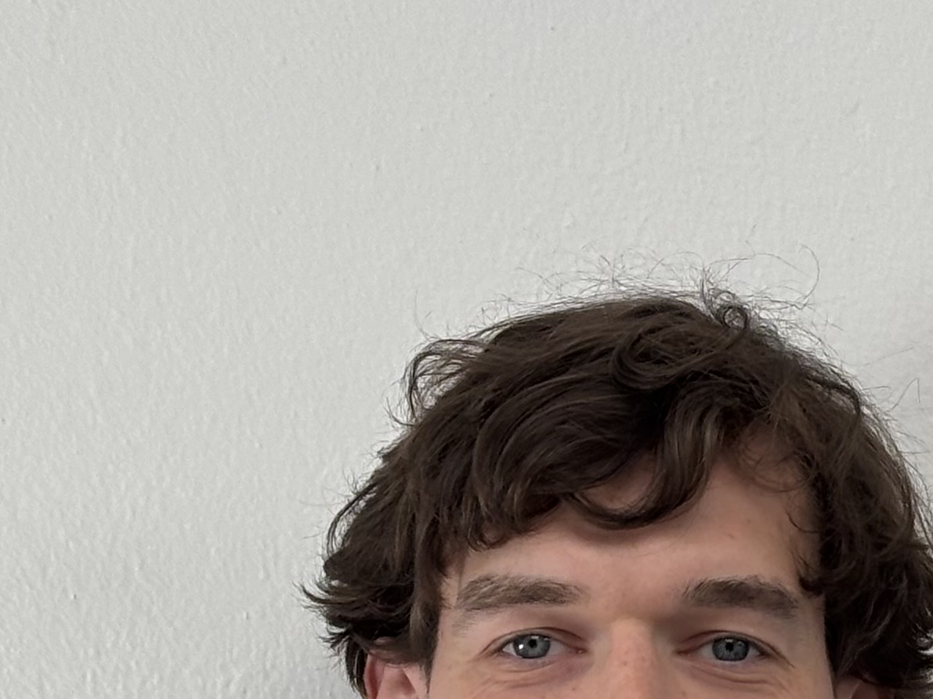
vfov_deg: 8.3
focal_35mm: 176
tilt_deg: -1.1
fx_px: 4743
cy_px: 956
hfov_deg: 11.2
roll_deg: -0.2
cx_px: 840
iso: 32
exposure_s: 1/100
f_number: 1.6
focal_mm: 5.96
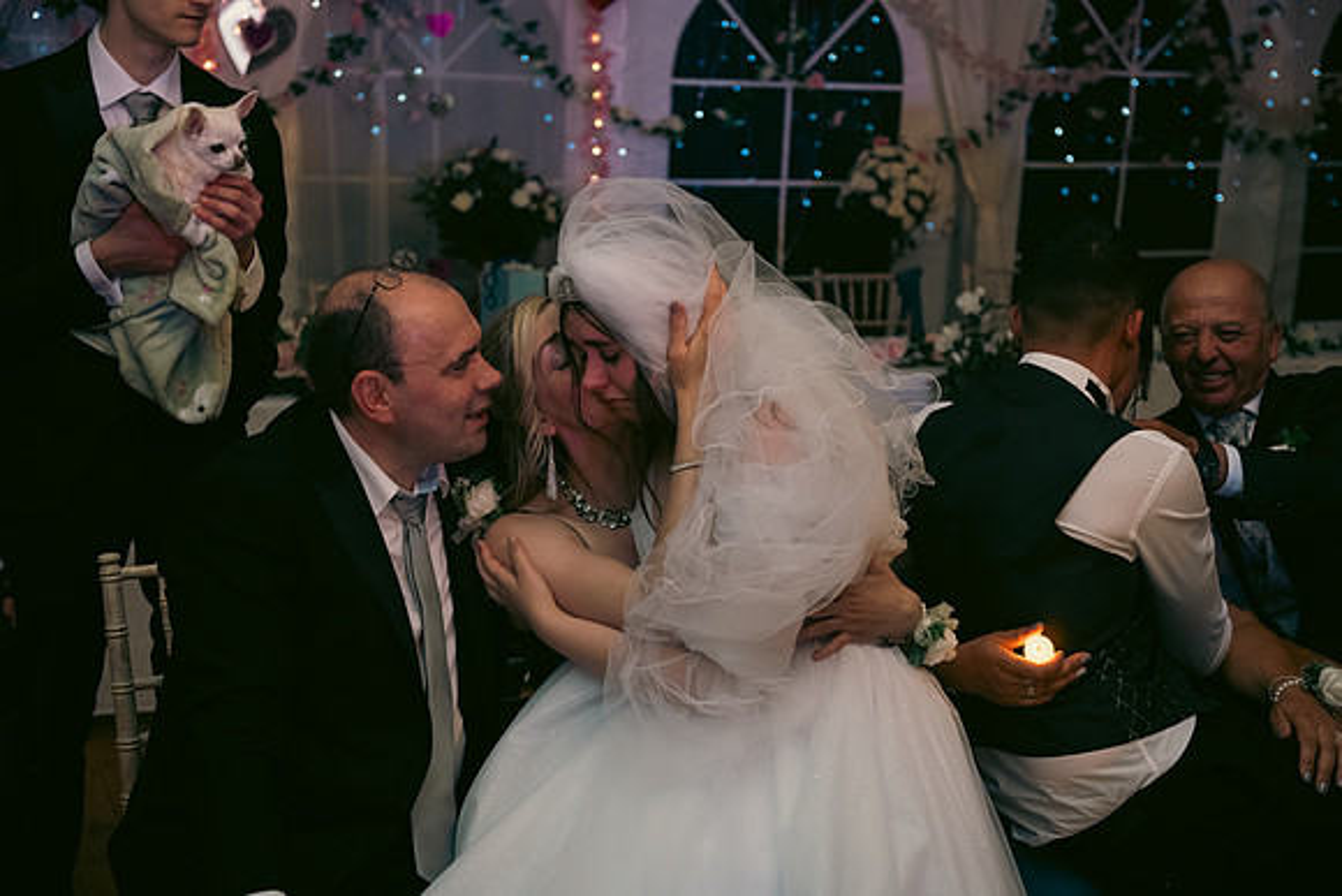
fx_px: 1939
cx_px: 671
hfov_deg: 38.2
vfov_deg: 26.0
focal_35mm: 52
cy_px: 448
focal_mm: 52
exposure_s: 1/160
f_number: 3.5
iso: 800
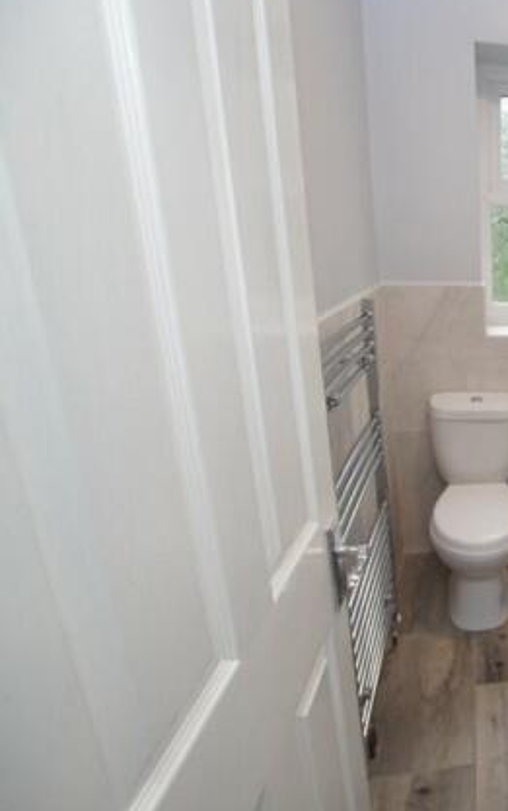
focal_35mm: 24
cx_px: 606
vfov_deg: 74.8
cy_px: 400
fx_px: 531
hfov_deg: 38.3
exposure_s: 1/60
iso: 200
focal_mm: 10
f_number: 3.5
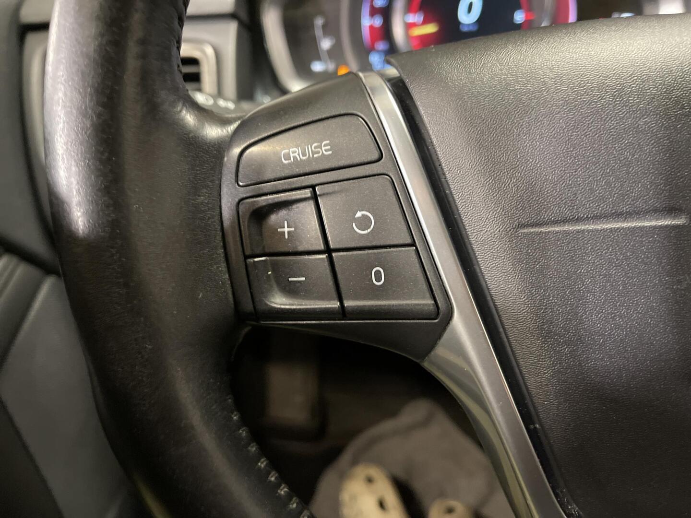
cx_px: 346
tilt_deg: -32.7
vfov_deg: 53.1
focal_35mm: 26
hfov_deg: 67.3
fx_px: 519
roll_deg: +0.4
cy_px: 259
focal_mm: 5.1
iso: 500
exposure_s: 1/25
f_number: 1.6
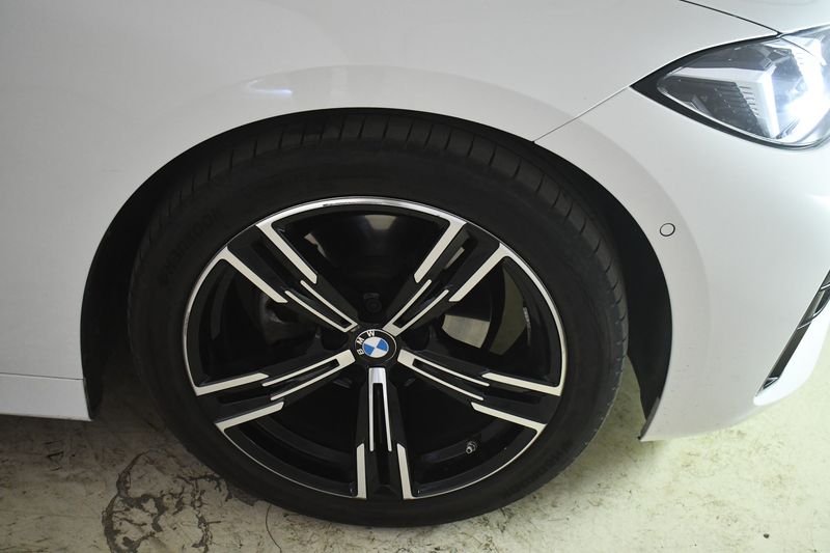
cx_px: 415
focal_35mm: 46
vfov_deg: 29.2
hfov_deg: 42.8
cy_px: 276
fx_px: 1060
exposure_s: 1/60
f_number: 4.2
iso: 3200
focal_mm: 31
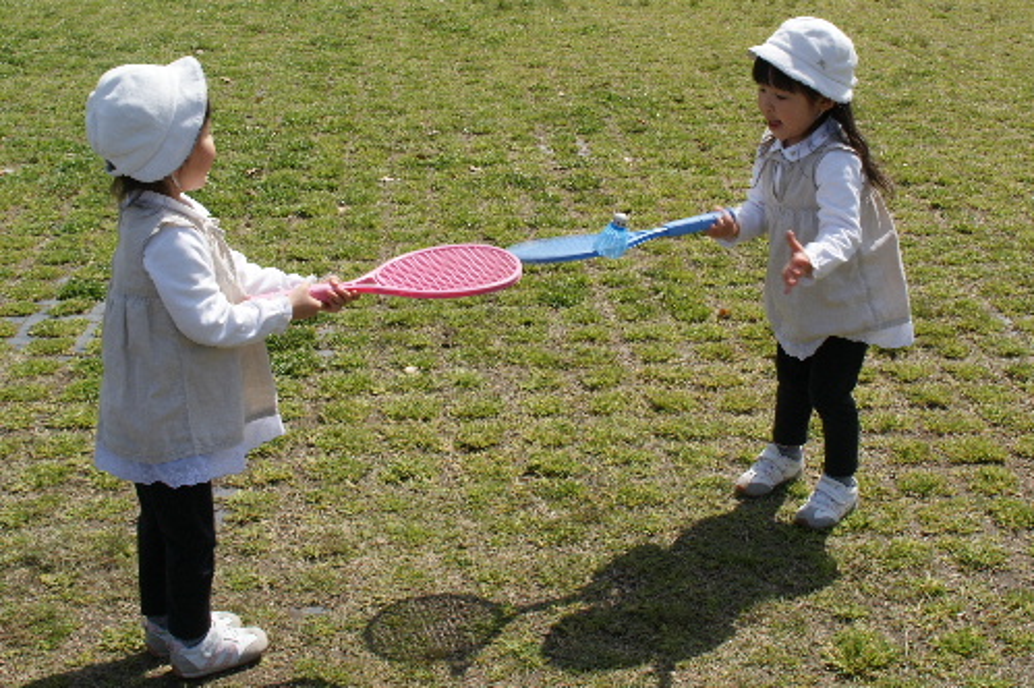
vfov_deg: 34.2
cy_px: 344
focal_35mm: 39
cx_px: 517
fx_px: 1119
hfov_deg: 49.6
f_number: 11
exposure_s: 1/125
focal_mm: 26
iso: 100
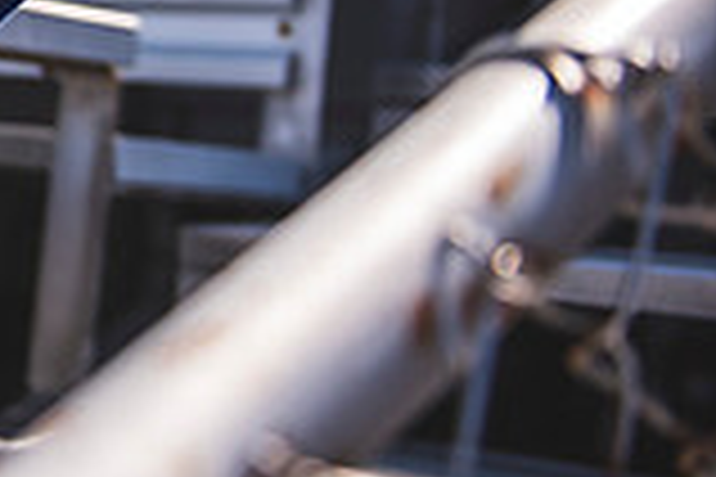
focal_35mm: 113
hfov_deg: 15.5
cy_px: -43
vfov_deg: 11.9
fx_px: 2247
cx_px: -585
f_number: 3.2
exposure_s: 1/1600
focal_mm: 31
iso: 100
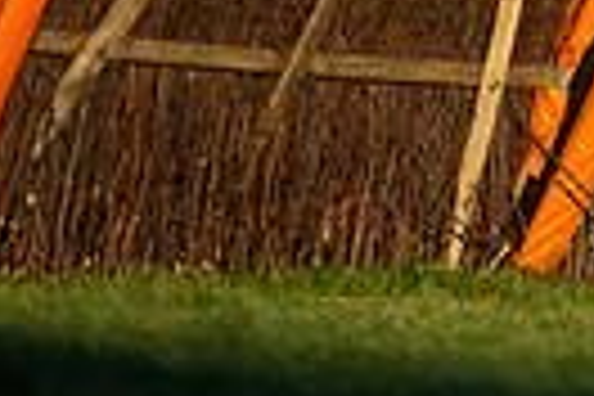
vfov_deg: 1.0
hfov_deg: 1.6
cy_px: -464
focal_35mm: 1318
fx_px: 21745
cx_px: 1188
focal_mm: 300
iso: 800
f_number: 6.3
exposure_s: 1/4000
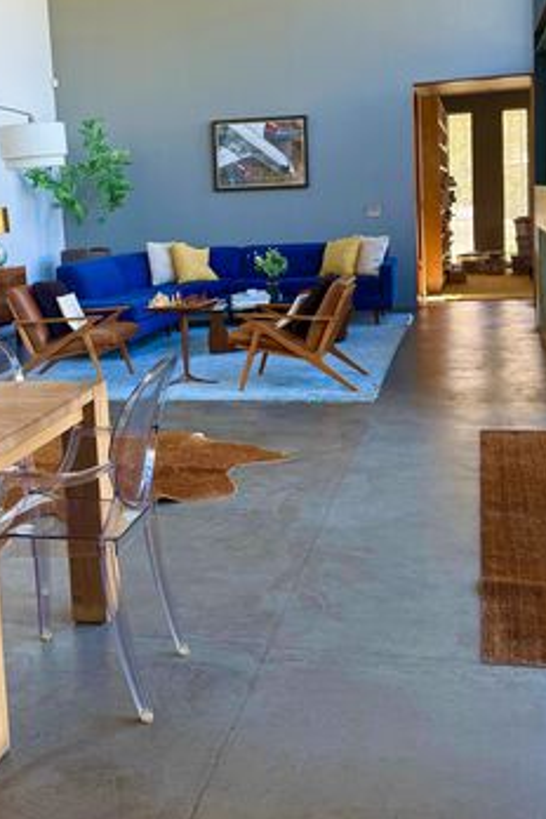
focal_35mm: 43
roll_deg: +3.4
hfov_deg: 31.0
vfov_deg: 44.9
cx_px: 193
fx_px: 978
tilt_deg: -4.9
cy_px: 285
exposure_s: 1/121
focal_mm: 6.76
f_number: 1.78
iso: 80
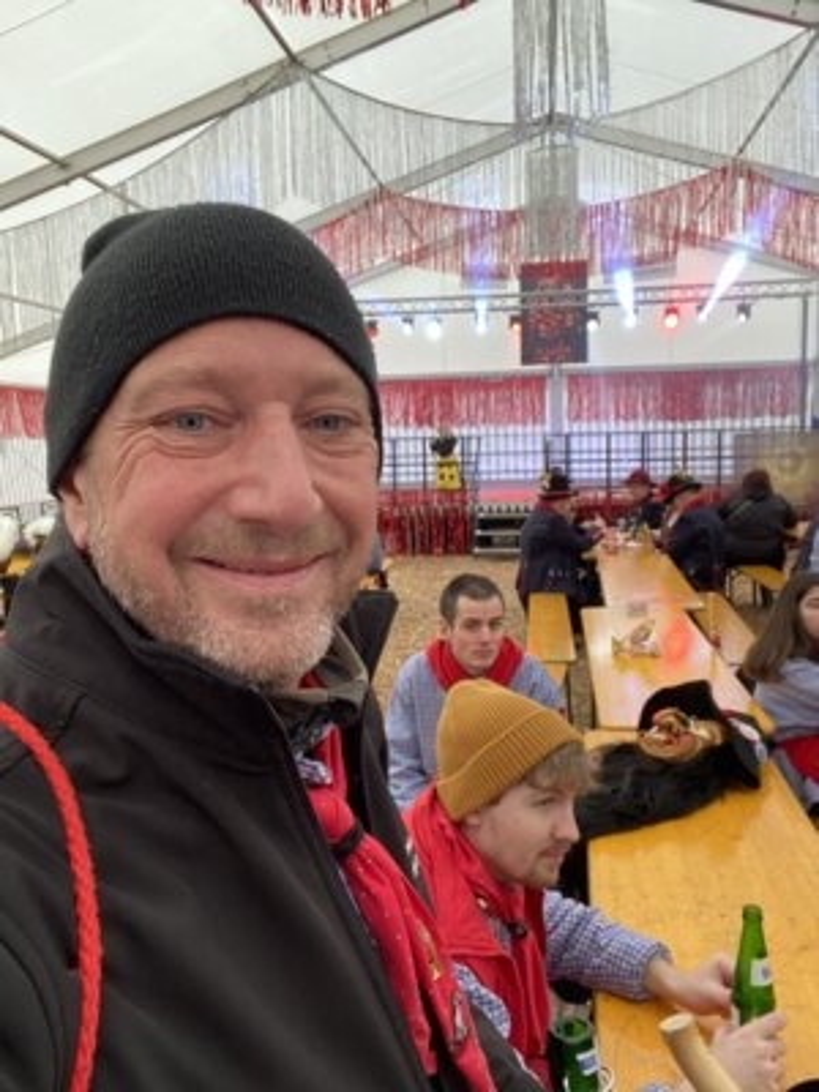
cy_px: 546
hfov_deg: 46.8
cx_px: 410
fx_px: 946
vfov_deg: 60.0
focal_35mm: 30
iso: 250
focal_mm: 2.71
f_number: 2.2
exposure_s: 1/50
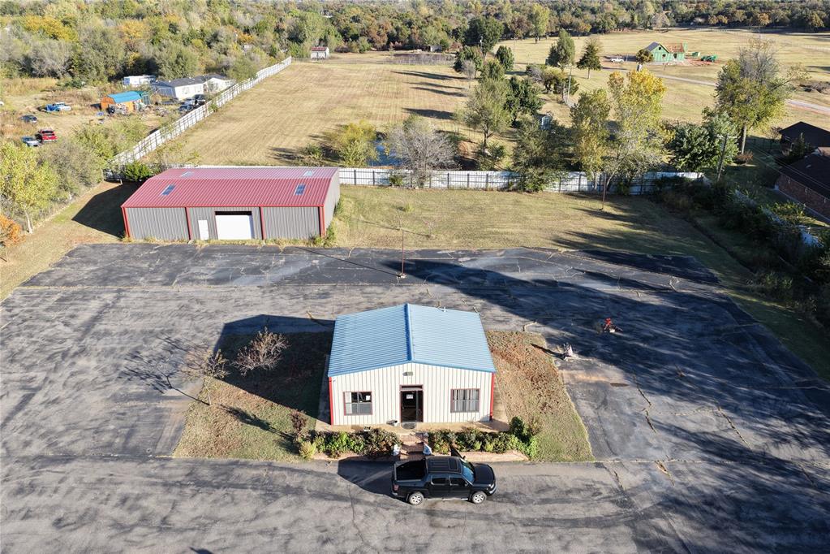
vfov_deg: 46.4
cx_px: 415
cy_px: 277
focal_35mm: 28
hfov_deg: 65.5
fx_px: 646
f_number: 2.8
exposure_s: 1/1000
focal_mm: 14.45
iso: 250
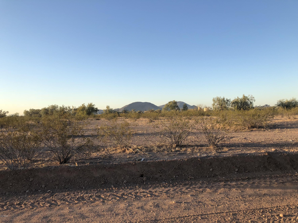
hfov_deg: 63.4
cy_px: 112
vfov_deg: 49.7
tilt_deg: -0.2
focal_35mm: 28
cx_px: 149
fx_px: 241
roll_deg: +0.8
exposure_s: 1/787
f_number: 1.8
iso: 20
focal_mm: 3.99
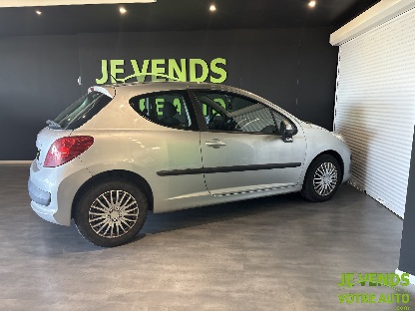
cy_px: 156
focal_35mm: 26
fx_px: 312
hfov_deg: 67.3
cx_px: 208
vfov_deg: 53.1
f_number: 1.6
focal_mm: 5.96
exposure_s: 1/50
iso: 250
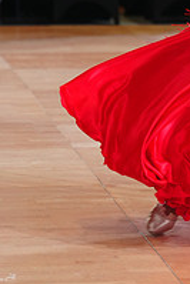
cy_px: -73
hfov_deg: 5.2
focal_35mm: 265
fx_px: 2094
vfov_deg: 7.7
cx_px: 265
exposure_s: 1/320
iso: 1600
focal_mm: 91
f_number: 2.8
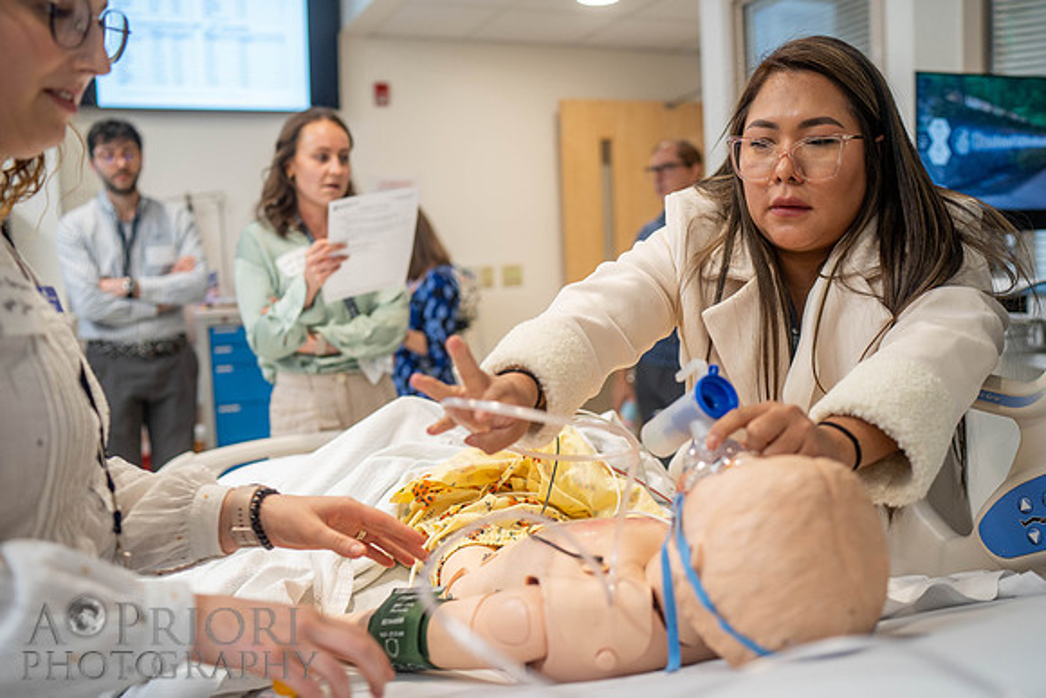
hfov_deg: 54.4
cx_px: 523
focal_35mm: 35
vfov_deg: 37.9
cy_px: 349
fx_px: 1017
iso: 1000
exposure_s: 1/320
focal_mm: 35
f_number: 2.2
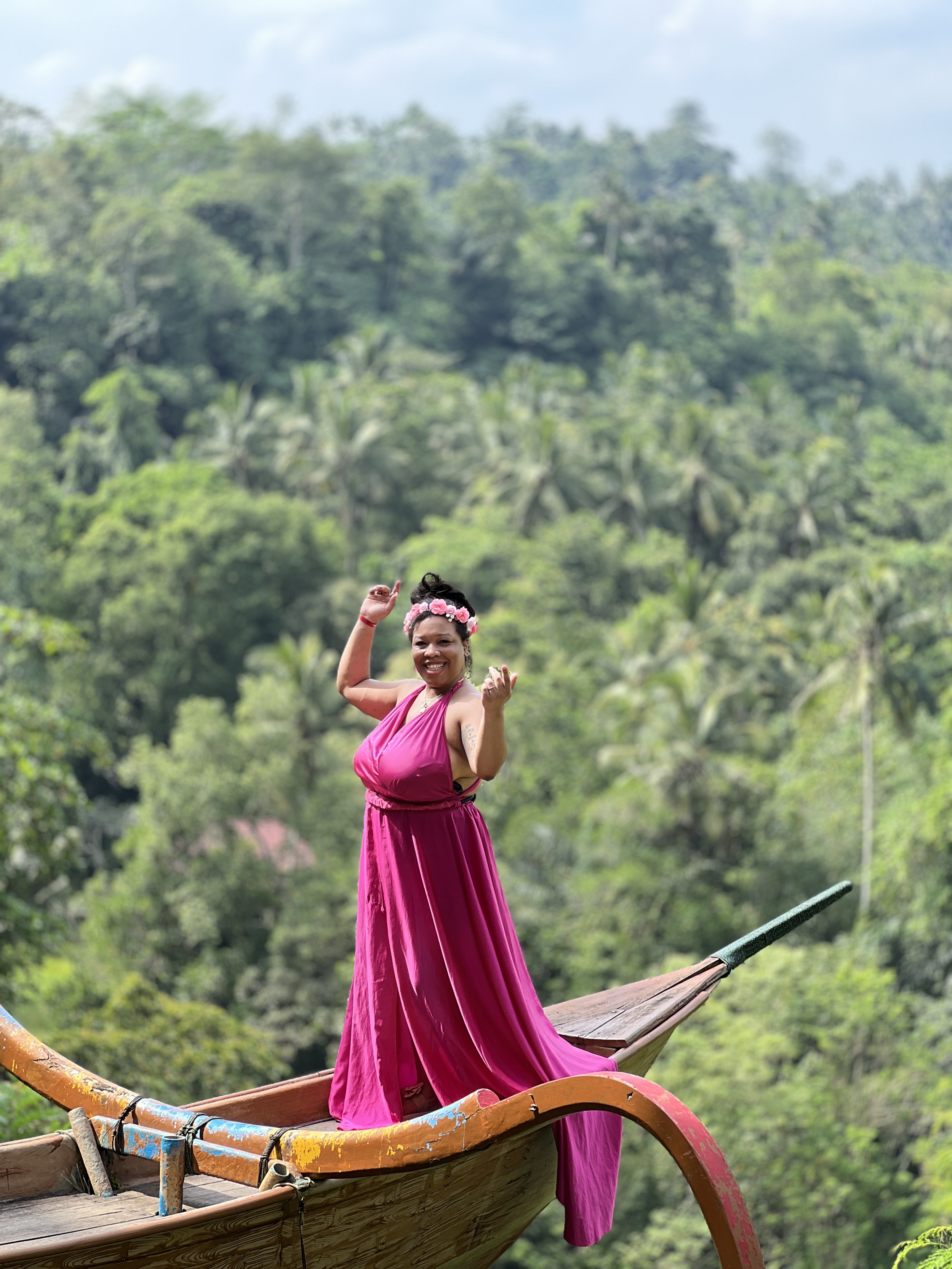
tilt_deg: -5.1
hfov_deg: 19.1
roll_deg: -1.3
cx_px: 476
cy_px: 634
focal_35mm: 77
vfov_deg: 25.3
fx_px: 2824
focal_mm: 9
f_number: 2.8
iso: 32
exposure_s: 1/128
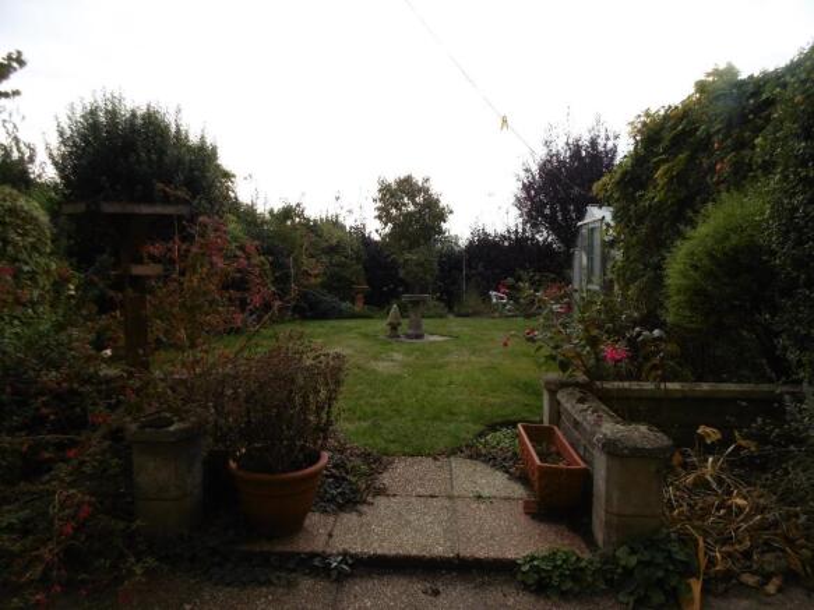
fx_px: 517
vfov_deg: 61.1
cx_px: 407
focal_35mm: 22
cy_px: 305
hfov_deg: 76.4
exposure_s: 1/800
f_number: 3
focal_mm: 4
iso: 100
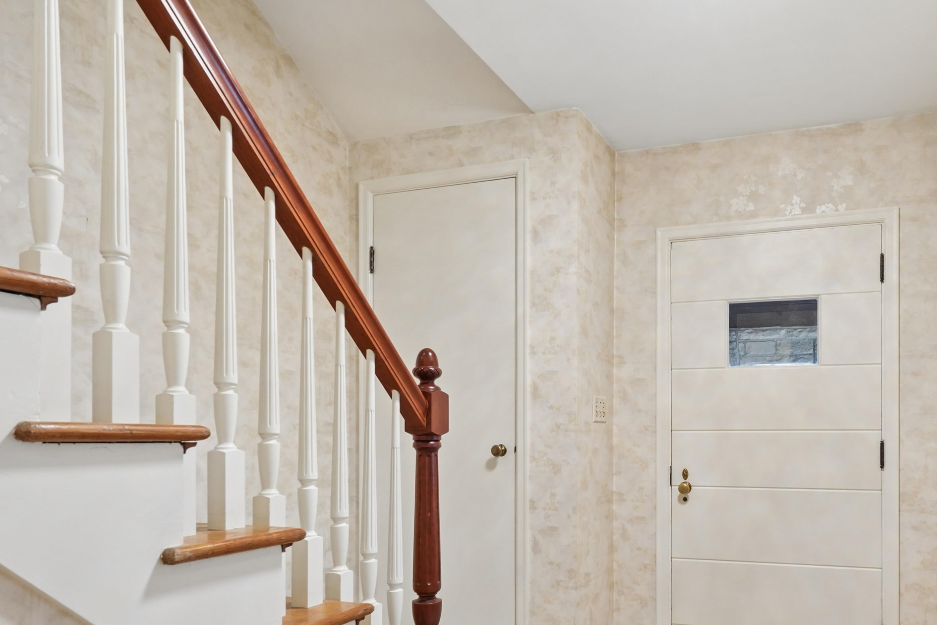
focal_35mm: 26
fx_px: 677
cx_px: 623
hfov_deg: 67.5
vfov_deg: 48.3
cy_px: 439
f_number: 10
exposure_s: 1/15
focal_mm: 16
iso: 800
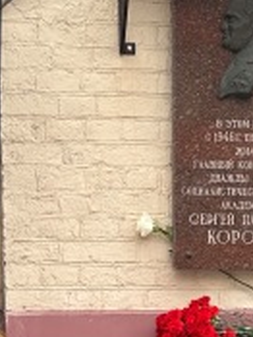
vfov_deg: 13.7
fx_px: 1371
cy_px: 368
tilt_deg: -0.5
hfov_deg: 10.5
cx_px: 168
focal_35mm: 141
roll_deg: +0.9
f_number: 1.78
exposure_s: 1/290
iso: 80
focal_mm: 6.86
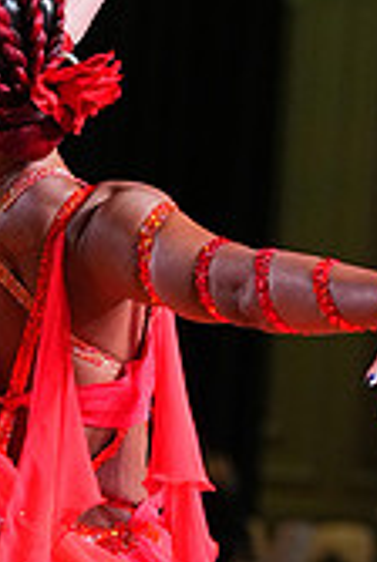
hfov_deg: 3.1
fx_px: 6883
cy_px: 784
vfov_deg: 4.7
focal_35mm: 440
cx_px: -29
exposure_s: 1/500
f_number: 4
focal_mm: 127
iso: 3200
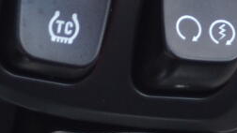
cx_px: 323
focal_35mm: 424
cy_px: -282
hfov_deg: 5.1
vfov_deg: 2.8
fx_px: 2666
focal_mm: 34
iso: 125
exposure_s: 1/125
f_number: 5.6
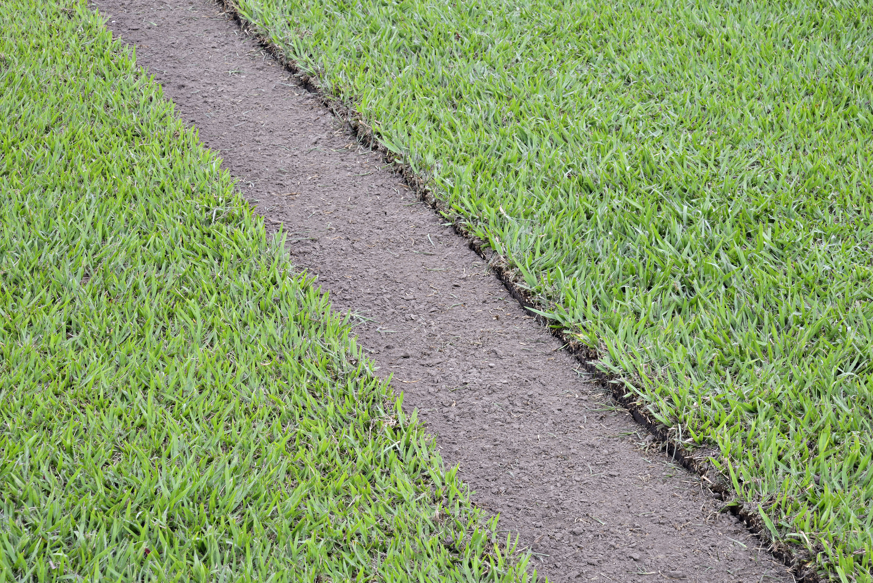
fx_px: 2717
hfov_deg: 18.3
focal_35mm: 112
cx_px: 436
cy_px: 292
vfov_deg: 12.2
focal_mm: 112
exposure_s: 1/6
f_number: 22
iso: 100
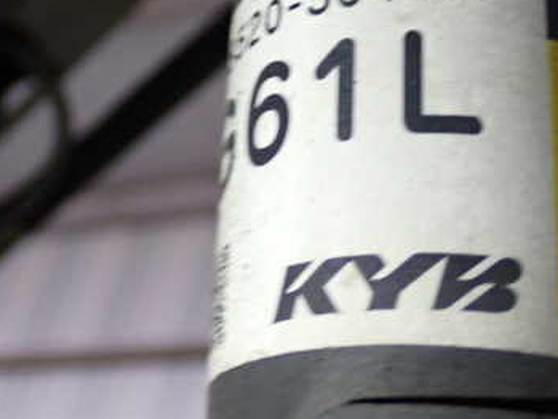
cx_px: 206
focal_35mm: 86
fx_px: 1387
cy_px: 106
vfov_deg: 17.1
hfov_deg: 22.7
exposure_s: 1/50
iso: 400
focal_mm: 9.01
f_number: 3.2
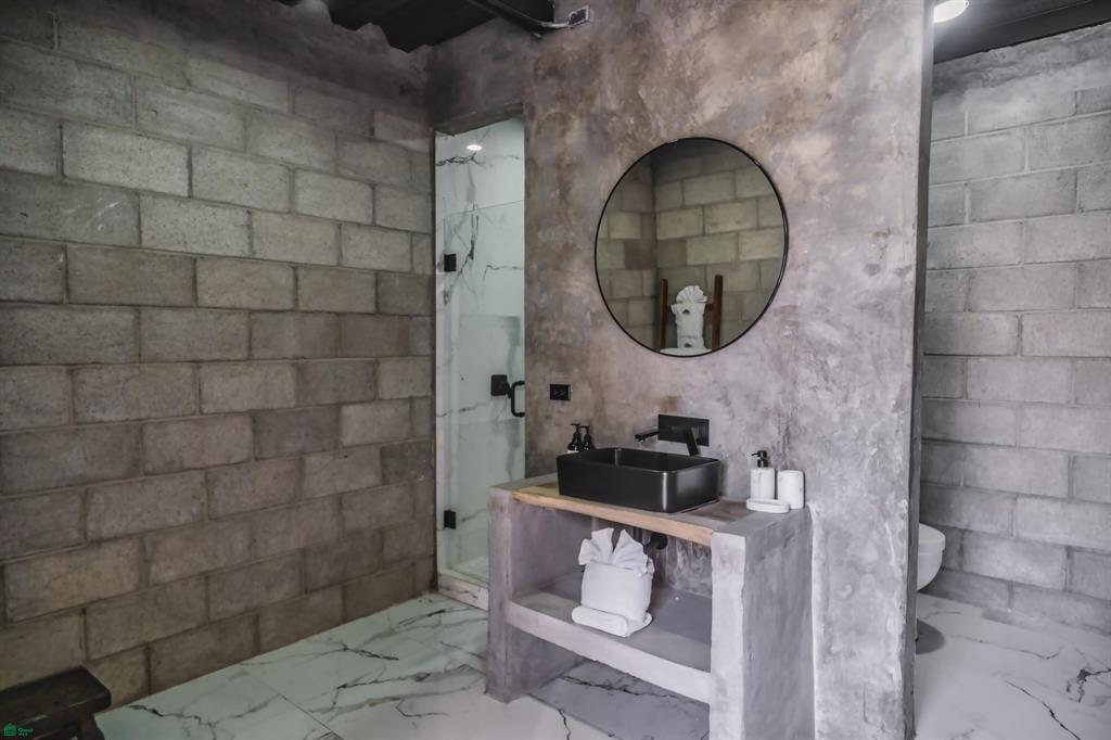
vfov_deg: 61.9
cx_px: 556
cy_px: 370
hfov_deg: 84.0
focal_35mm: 20
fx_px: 617
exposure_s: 1/40
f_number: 4
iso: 640
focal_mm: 20
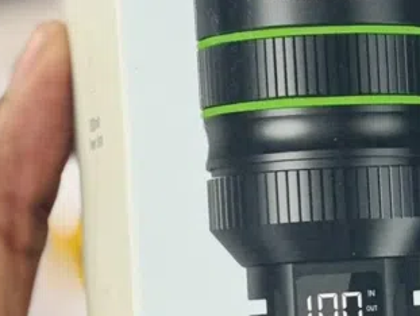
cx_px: 317
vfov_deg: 6.5
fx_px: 2770
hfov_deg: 8.7
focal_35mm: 228
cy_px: 336
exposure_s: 1/50
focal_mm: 5.96
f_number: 1.6
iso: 32
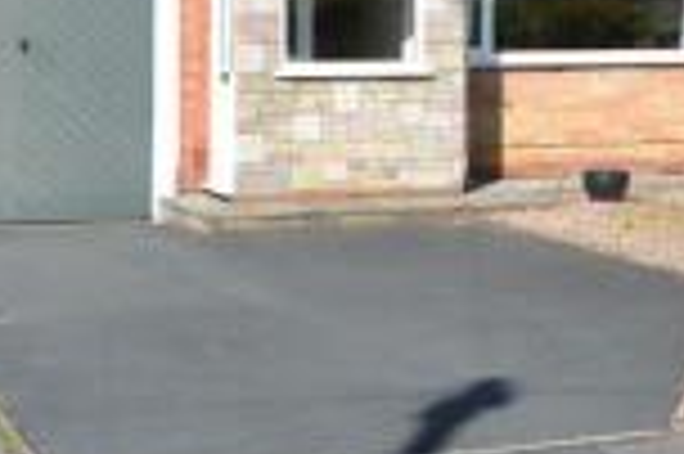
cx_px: 554
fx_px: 2145
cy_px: -151
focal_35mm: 113
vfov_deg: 11.7
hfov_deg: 18.0
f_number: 8
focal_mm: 24
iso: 100
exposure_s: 1/250
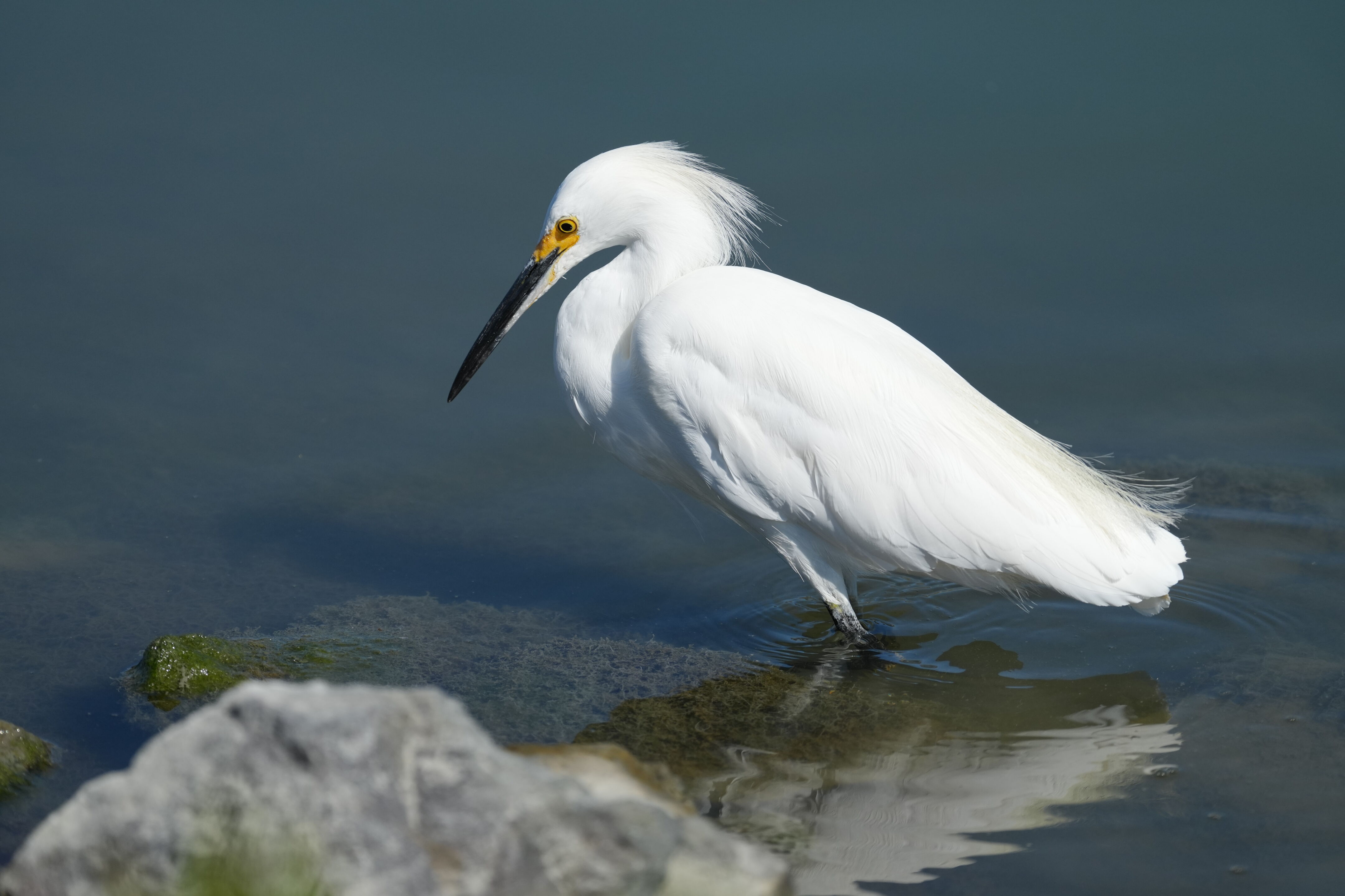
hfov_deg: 3.7
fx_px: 20921
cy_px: 448
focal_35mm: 560
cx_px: 672
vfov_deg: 2.5
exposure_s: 1/2500
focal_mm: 560
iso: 500
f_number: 6.3
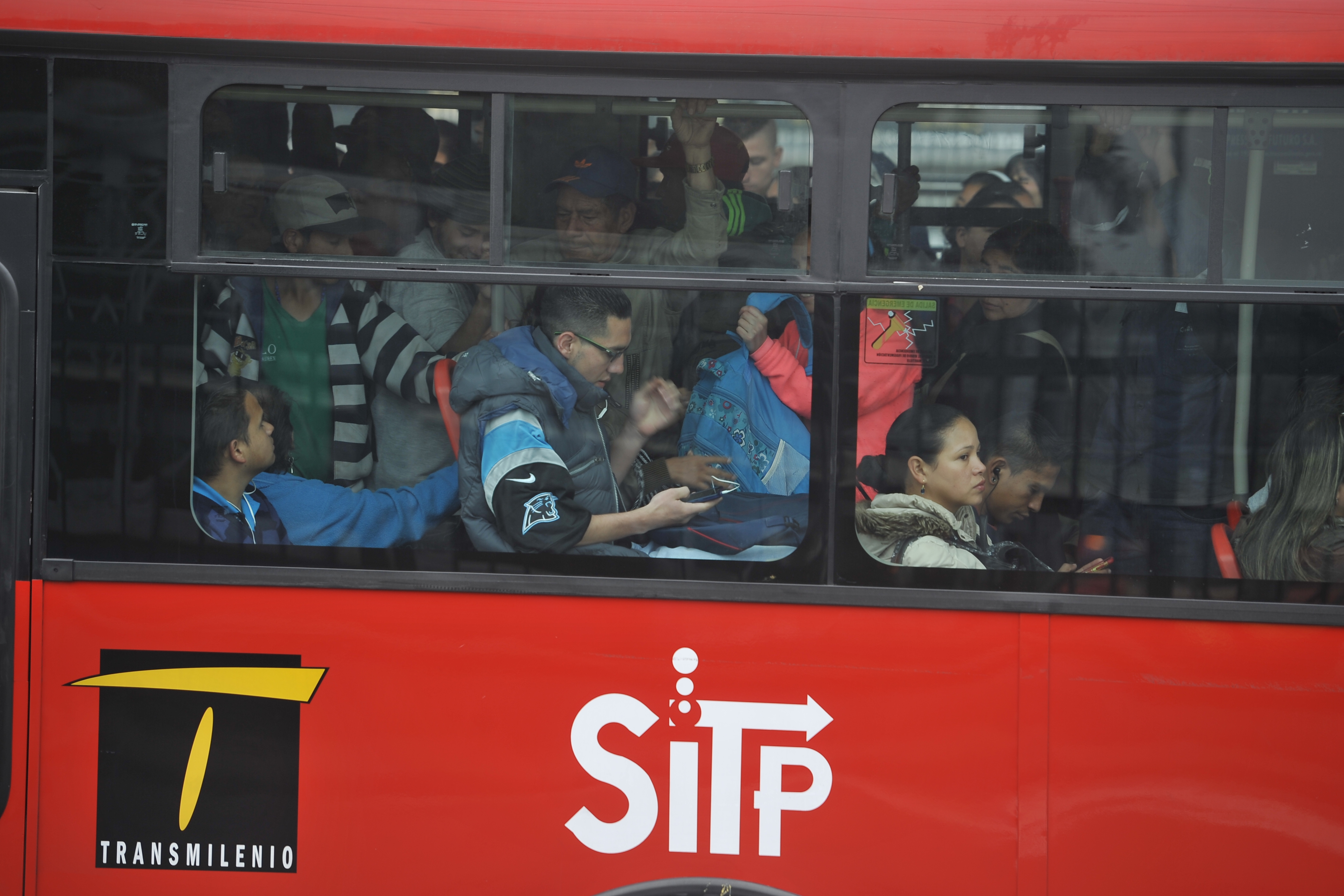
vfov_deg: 8.0
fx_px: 6383
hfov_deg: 12.0
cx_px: 676
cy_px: 446
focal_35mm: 171
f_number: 3.5
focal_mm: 170
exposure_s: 1/80
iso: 200
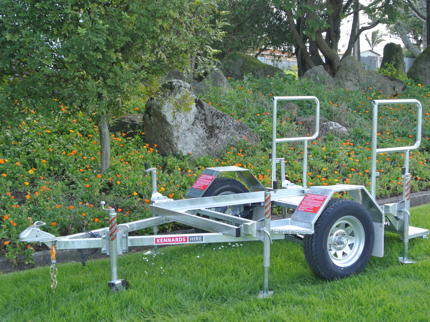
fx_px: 758
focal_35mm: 61
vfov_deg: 24.0
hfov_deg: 31.7
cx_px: 205
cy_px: 161
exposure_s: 1/125
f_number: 5
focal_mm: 21.1
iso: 200
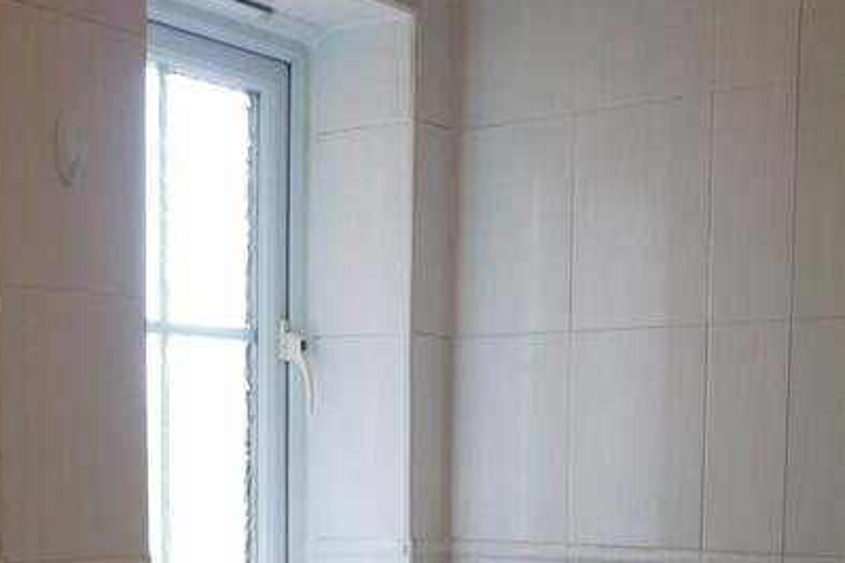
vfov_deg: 19.8
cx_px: 360
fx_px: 1502
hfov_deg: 31.4
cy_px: 703
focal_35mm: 64
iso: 200
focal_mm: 12
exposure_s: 1/60
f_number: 3.5
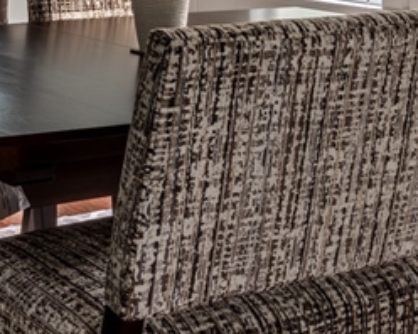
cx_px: -15
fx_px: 1150
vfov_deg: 16.0
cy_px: -53
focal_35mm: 93
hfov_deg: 19.9
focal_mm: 24
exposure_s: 1/1.25
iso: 64
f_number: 18
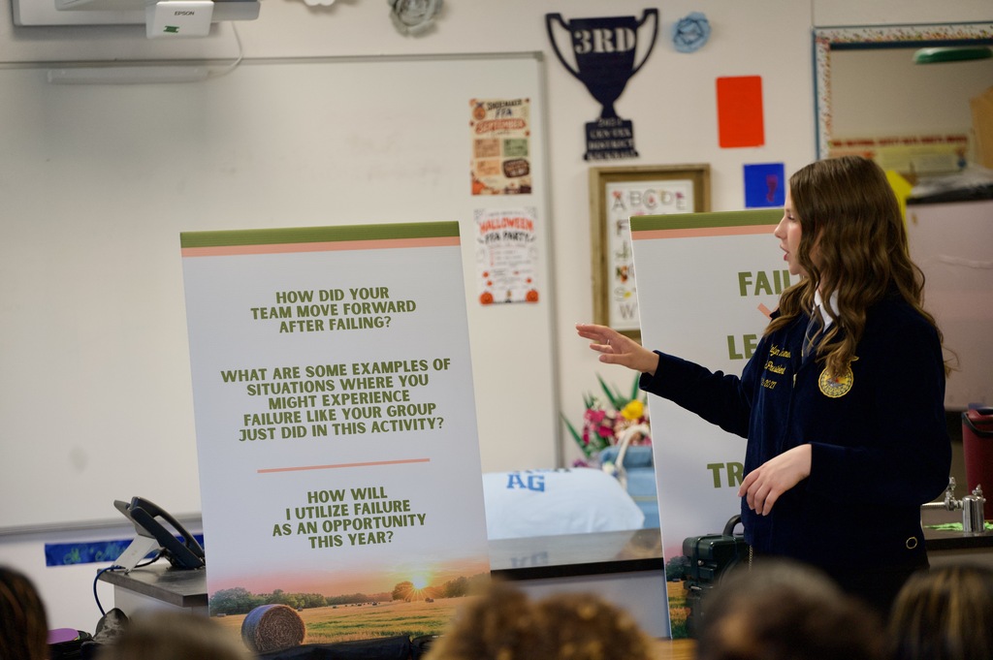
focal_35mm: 125
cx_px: 496
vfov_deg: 10.9
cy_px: 330
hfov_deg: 16.4
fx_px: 3445
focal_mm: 125
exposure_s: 1/320
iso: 2500
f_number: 2.8
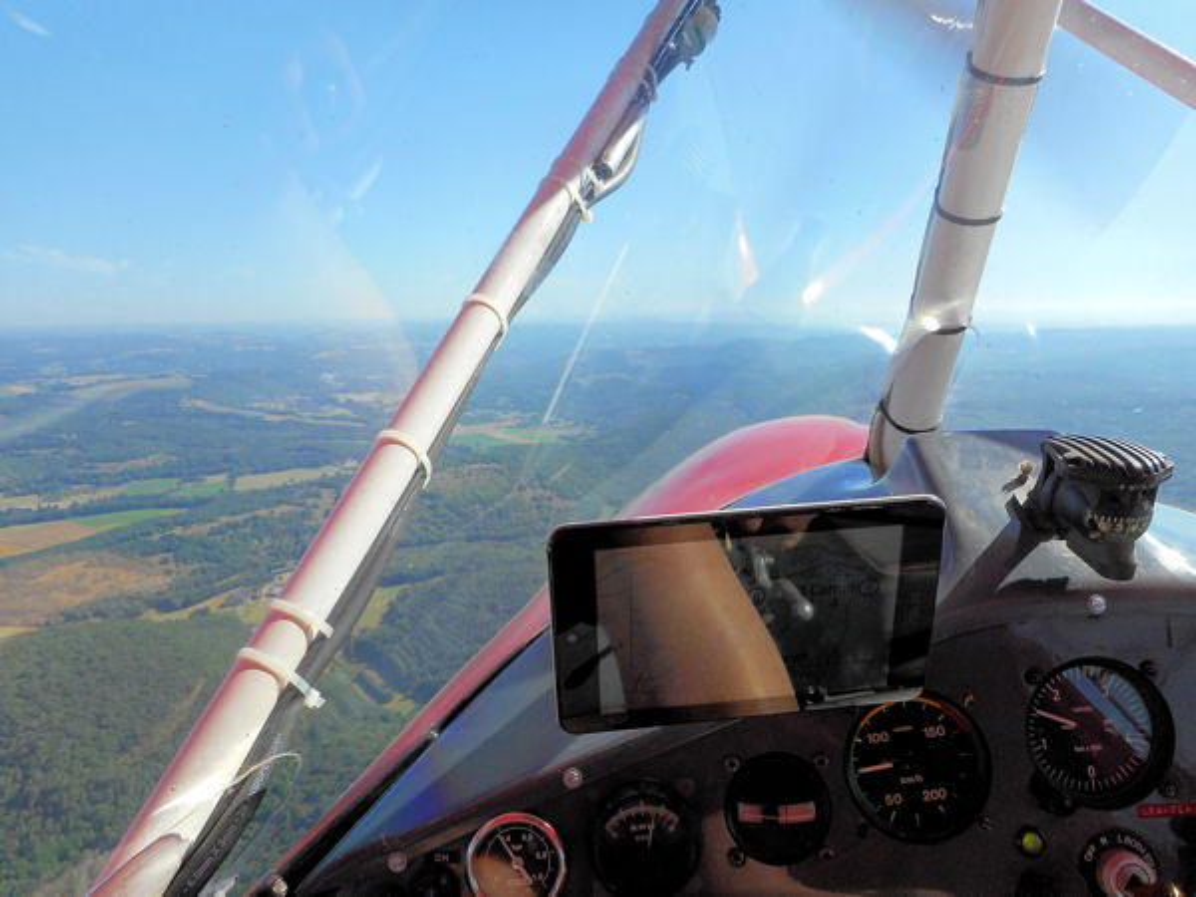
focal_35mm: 25
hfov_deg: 69.4
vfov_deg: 54.9
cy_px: 448
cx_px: 598
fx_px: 864
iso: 80
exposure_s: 1/500
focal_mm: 4.5
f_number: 3.7
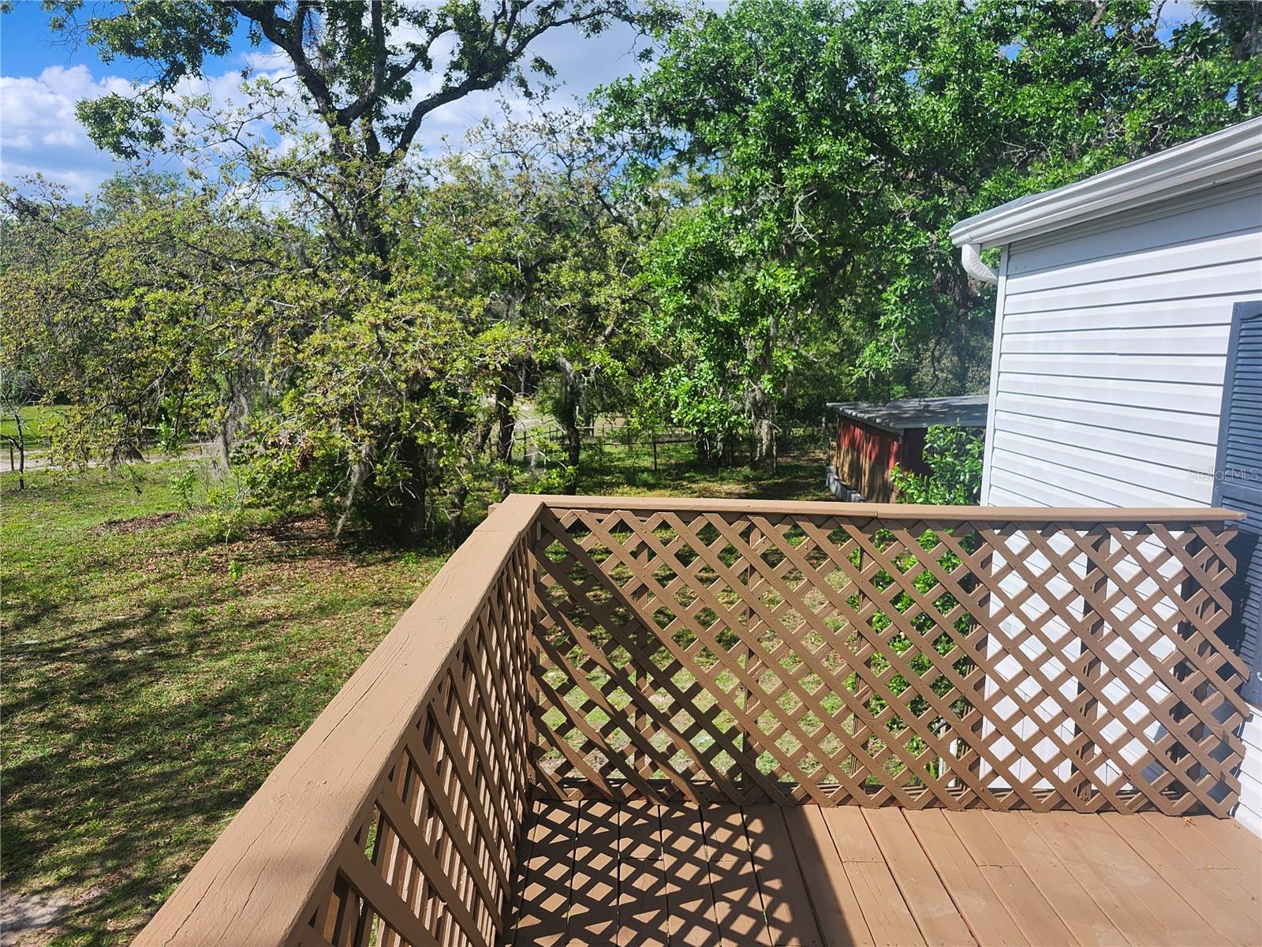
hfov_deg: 73.9
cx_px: 631
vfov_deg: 58.9
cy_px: 474
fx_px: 839
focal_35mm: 23
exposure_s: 1/1441
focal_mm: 5.54
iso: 25
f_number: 1.8
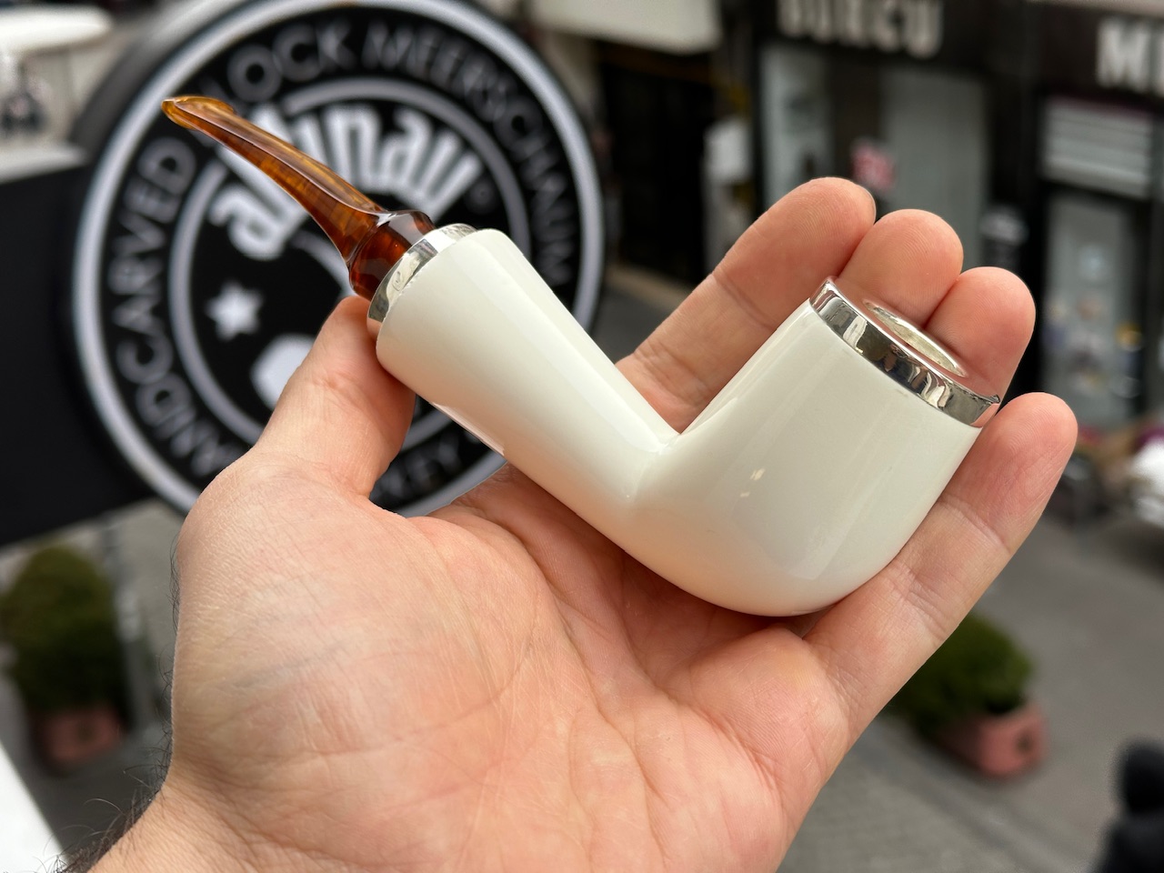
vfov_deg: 30.3
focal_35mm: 48
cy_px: 436
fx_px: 1614
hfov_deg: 39.7
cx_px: 582
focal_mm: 6.86
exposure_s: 1/293
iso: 64
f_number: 1.78
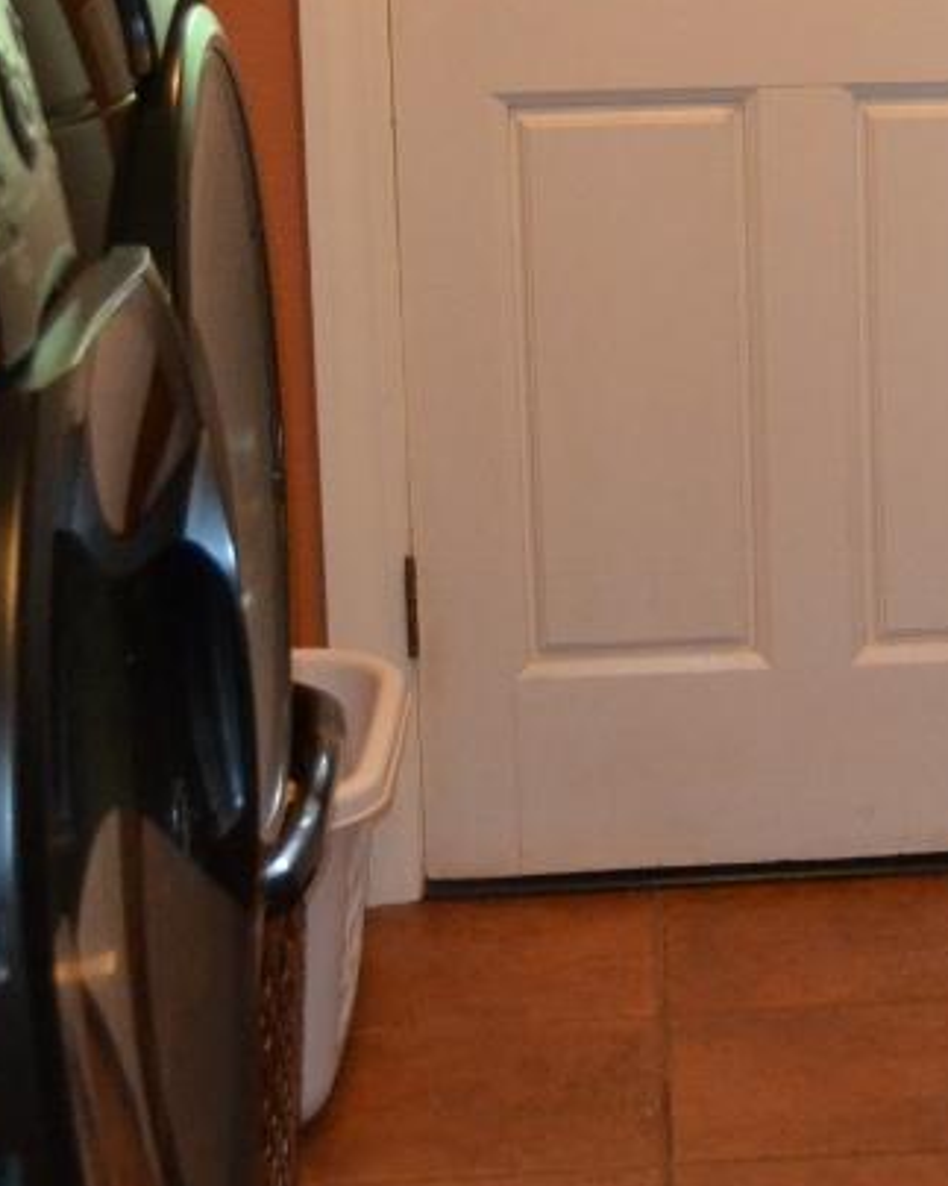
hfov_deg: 13.8
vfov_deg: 17.6
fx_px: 3754
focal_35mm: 107
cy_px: 90
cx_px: 1274
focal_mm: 24
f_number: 4
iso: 2000
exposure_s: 1/60
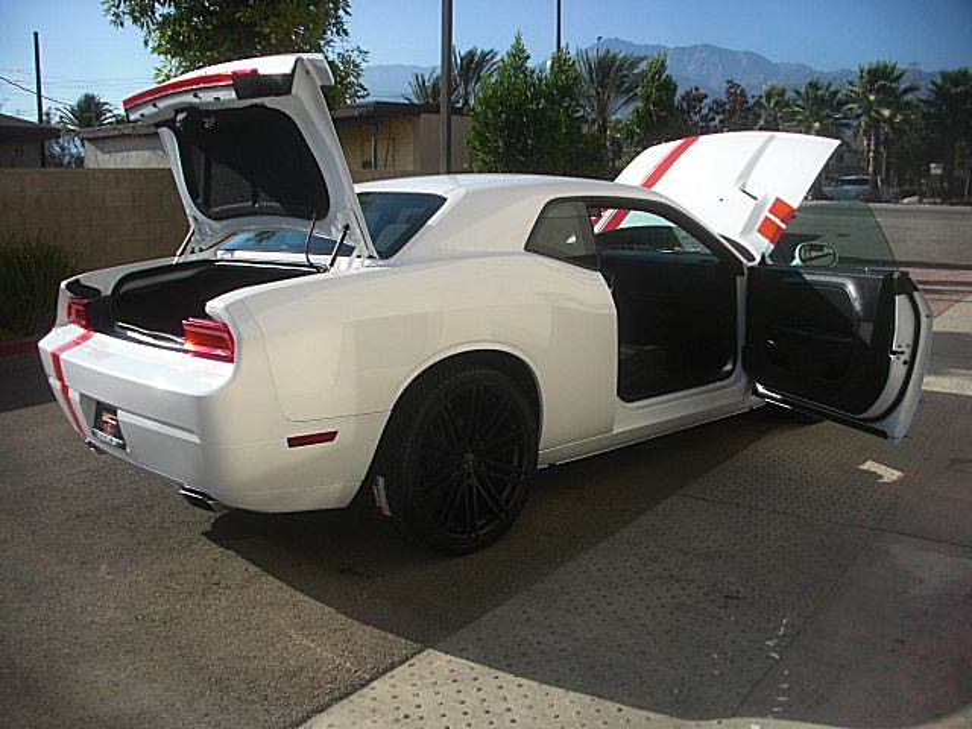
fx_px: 1011
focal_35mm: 36
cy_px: 364
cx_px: 486
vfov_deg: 39.7
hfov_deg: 51.4
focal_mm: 6.3
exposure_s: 1/800
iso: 50
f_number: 2.8
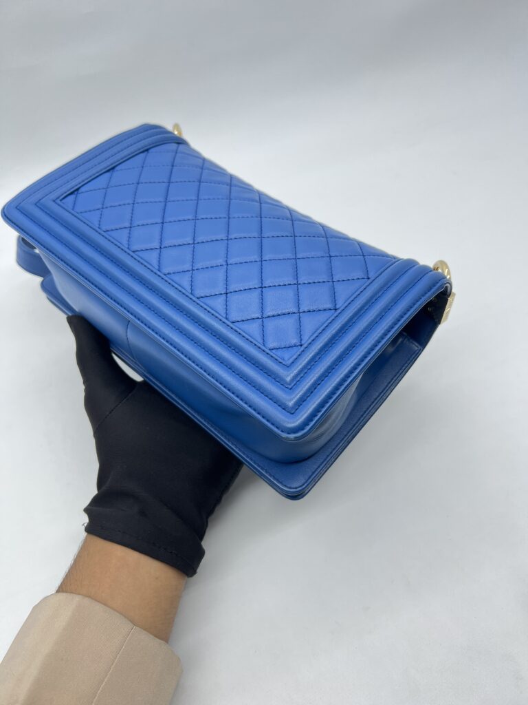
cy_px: 352
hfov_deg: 53.1
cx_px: 264
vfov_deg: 67.3
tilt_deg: -48.2
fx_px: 529
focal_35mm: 26
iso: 50
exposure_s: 1/100
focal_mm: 5.7
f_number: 1.5
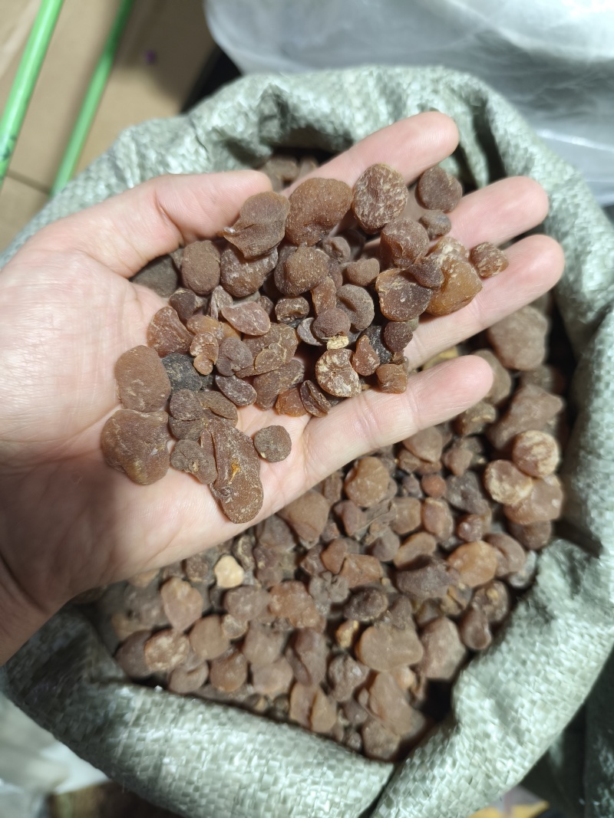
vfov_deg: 73.9
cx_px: 307
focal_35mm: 23
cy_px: 409
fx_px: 544
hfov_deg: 58.9
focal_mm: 5.84
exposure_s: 1/100
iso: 160
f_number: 1.6
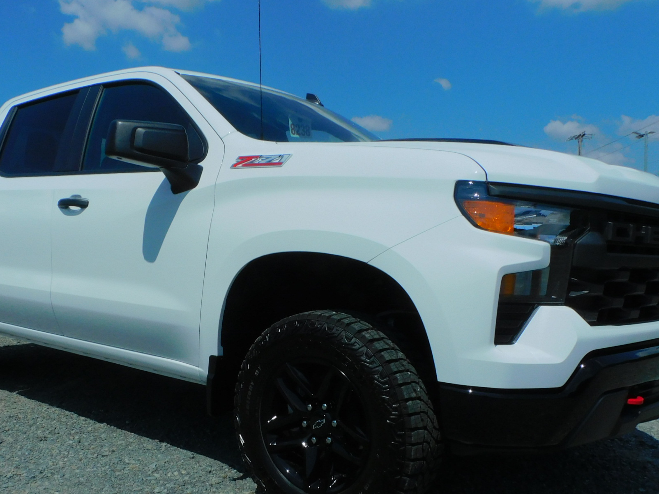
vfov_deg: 41.4
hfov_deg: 53.7
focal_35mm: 34
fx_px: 647
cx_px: 273
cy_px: 320
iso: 125
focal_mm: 4.3
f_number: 6.7
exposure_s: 1/1600
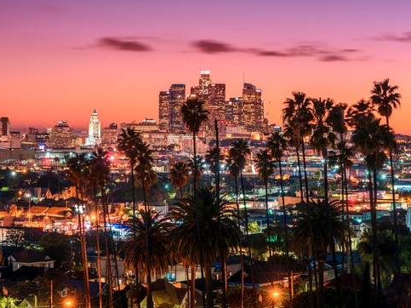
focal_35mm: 115
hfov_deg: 17.1
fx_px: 1365
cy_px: 154
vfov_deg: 12.9
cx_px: 214
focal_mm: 105
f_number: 10
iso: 64
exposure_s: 30
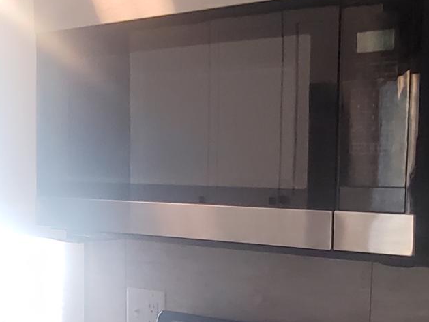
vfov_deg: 23.3
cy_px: 258
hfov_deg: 31.2
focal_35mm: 62
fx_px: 769
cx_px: 212
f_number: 2.2
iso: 320
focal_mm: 1.8
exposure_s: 1/60
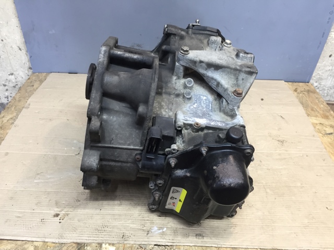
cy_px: 125
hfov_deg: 61.7
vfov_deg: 48.2
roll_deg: -3.4
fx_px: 280
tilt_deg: -38.5
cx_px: 167
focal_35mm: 29
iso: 100
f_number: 2.2
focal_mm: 4.15
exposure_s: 1/33
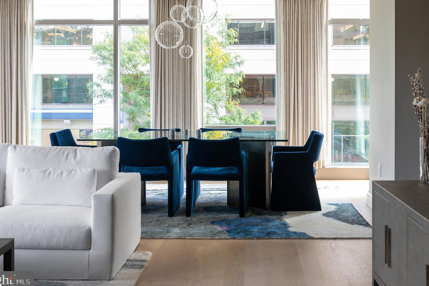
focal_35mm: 49
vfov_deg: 27.4
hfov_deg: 40.2
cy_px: 106
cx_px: 251
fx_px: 583
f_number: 4
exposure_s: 1/100
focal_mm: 38
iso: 800
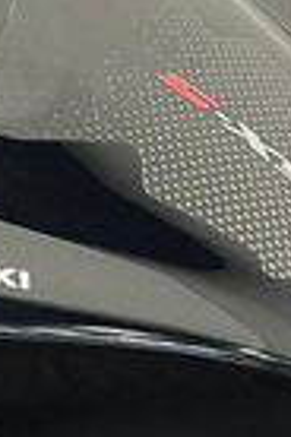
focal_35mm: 125
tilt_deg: -33.4
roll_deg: -1.4
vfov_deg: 16.4
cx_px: -98
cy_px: 222
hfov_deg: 10.7
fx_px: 1516
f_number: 1.6
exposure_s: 1/50
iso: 200
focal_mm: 5.1
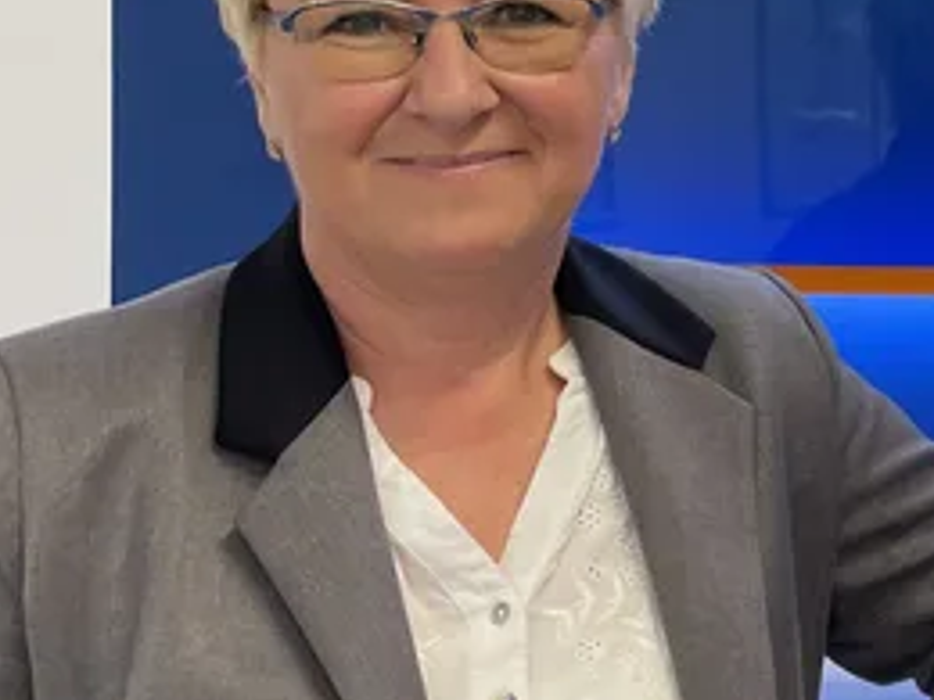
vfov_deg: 16.3
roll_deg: -1.0
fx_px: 2428
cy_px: 127
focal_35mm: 90
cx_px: 1383
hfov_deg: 19.2
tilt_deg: -2.8
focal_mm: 4.2
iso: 125
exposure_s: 1/100
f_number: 1.6
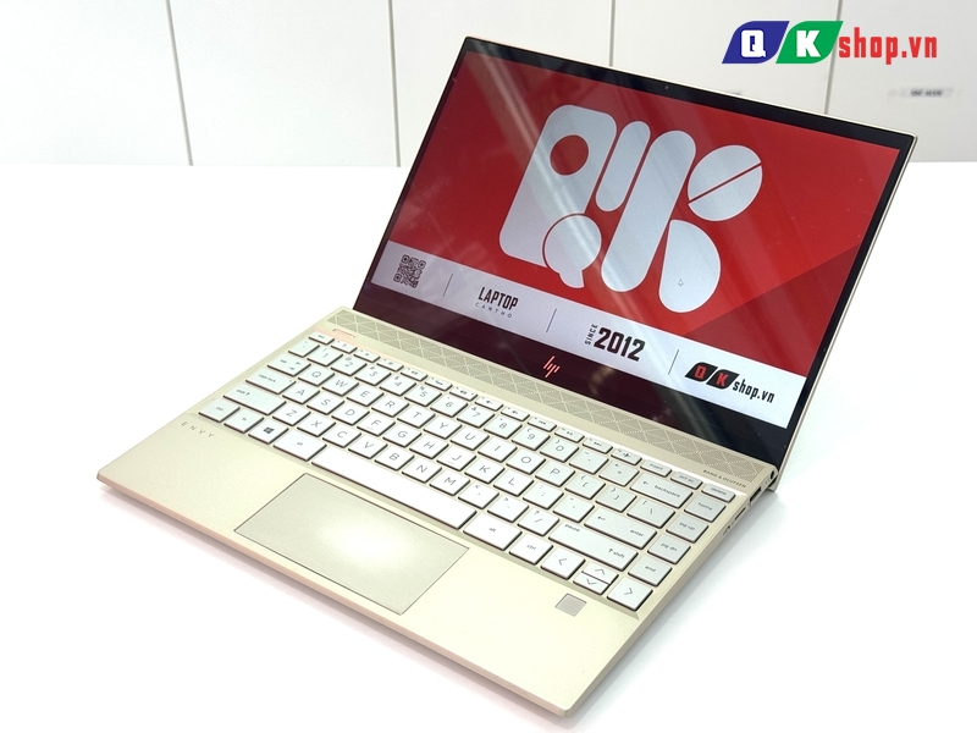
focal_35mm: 48
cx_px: 488
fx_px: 1355
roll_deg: +2.2
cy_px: 366
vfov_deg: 30.3
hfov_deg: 39.7
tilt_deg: -31.4
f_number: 1.78
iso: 64
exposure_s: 1/211
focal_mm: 6.76
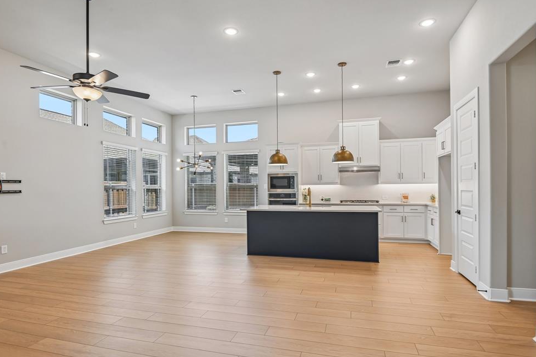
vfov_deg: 61.9
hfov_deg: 84.0
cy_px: 183
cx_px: 259
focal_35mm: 20
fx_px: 298
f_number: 8
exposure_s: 1/50
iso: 400
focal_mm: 19
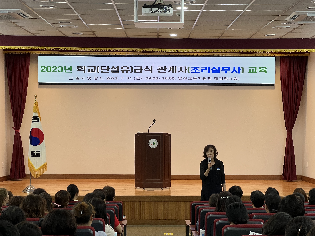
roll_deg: -0.4
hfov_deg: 25.3
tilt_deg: -1.4
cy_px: 118
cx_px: 158
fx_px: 701
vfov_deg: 19.1
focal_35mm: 77
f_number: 2.8
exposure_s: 1/60
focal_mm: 9
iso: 160
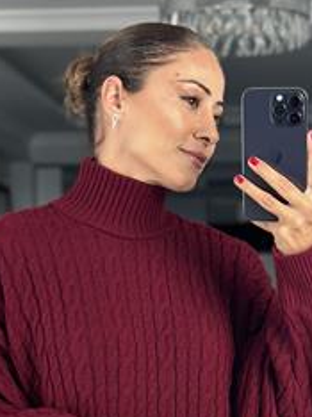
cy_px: 380
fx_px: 1252
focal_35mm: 104
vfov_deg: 18.6
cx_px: 144
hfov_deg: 14.2
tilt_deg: -19.3
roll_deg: +1.8
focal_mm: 6.86
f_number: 1.78
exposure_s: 1/235
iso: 80
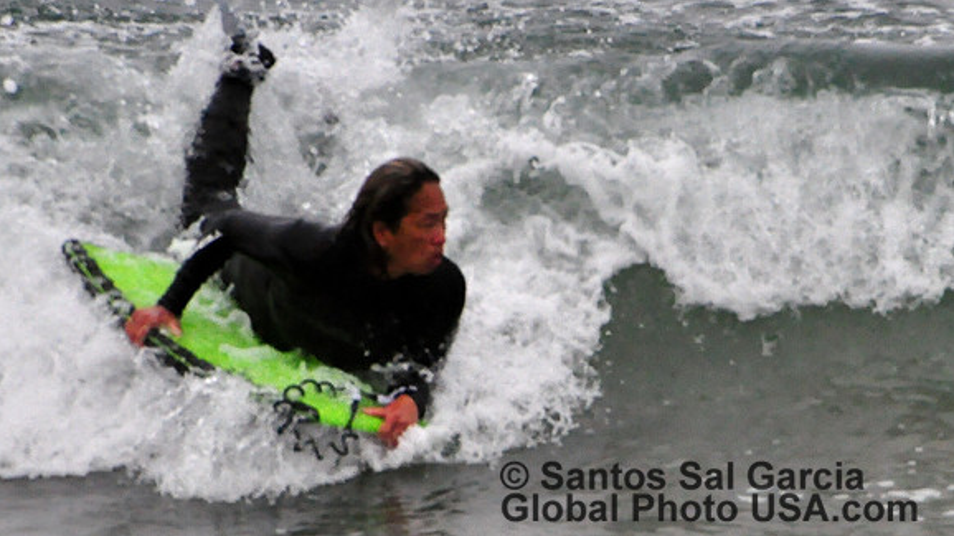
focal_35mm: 868
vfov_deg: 1.4
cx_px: 477
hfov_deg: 2.5
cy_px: 250
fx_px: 21955
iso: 1250
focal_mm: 550
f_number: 5.6
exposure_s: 1/1600
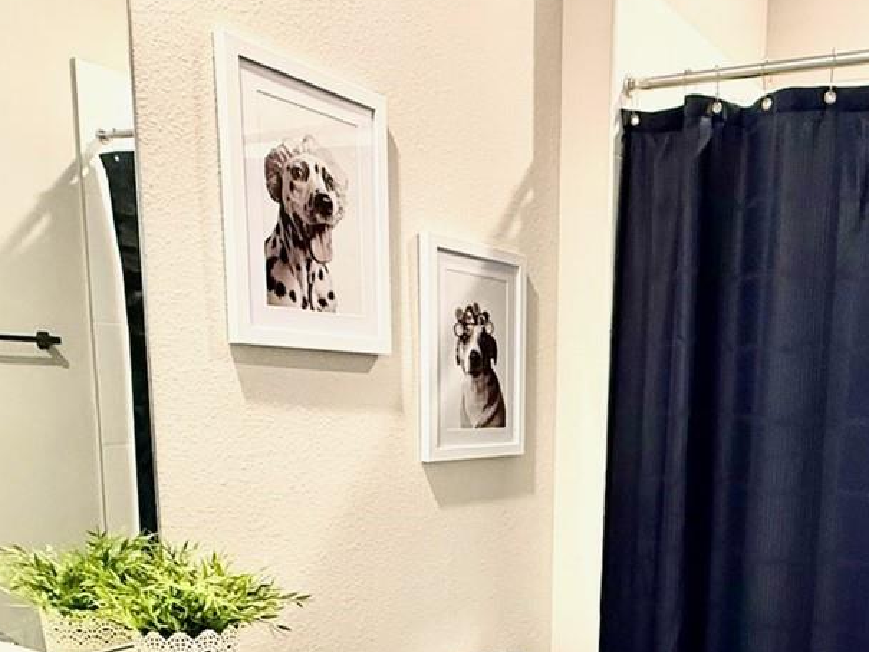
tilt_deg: -10.4
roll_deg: -2.4
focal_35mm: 37
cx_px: 677
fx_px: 929
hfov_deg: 47.8
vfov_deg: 36.7
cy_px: 564
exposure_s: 1/60
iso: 400
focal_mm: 2.22
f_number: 2.2
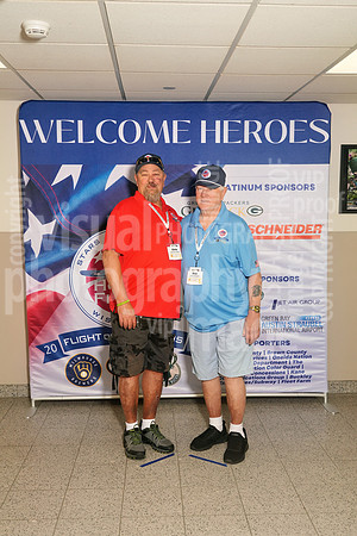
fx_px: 625
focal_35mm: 42
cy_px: 268
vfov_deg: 46.4
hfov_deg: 31.9
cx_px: 178
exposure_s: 1/100
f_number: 8
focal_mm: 28
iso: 400
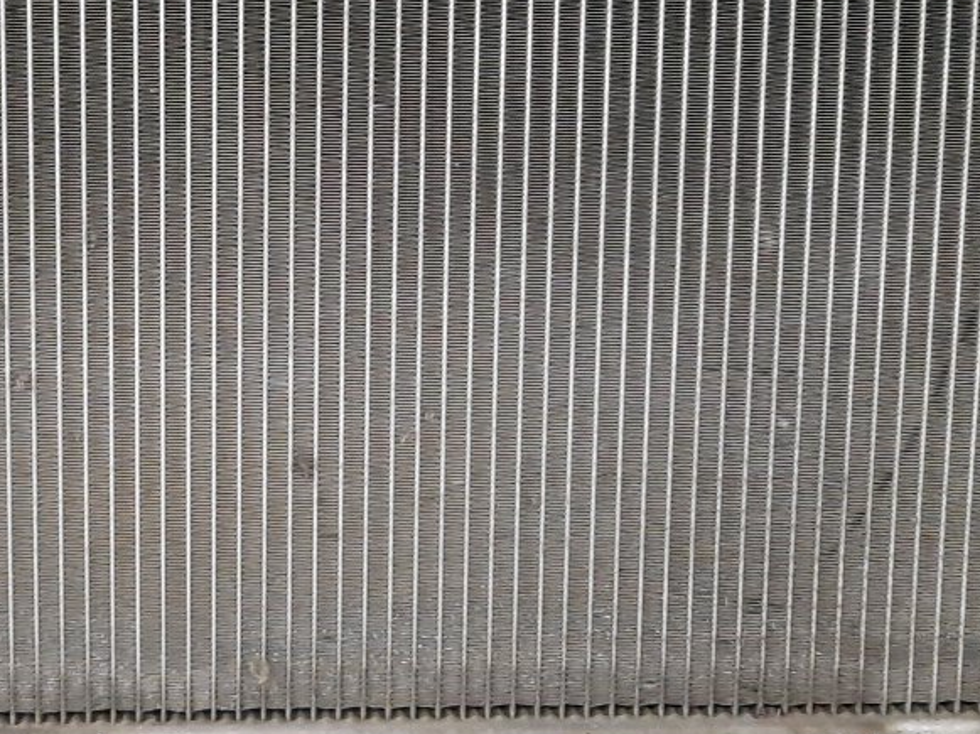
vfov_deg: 23.3
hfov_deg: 30.5
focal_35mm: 62
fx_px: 1754
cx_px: 204
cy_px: 155
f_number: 2
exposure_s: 1/25
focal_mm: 4.6
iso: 560
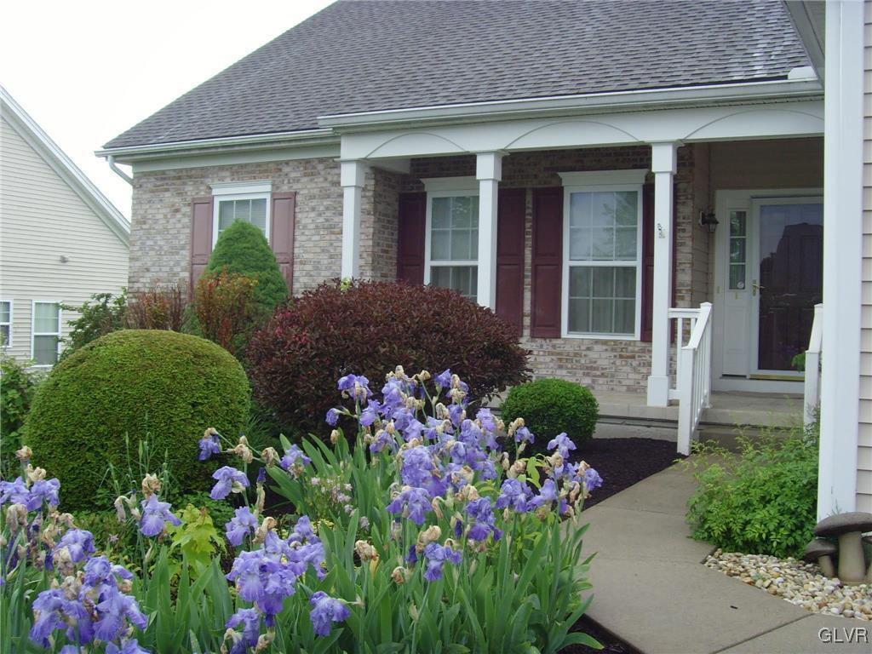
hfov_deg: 47.9
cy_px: 327
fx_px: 982
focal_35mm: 39
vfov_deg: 36.8
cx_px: 436
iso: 100
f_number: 3.5
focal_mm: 6.6
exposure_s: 1/60
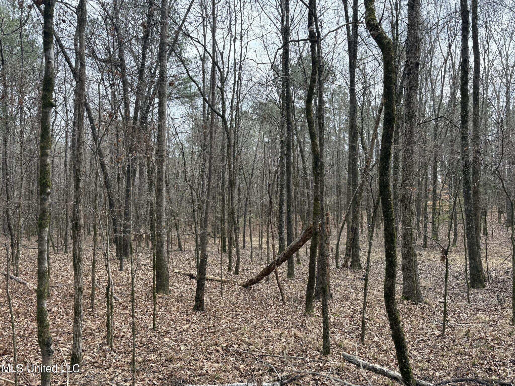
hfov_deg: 67.3
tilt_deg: +1.6
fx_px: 387
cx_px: 258
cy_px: 193
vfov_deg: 53.1
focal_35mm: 26
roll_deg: -0.3
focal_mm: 5.96
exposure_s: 1/591
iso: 64
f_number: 1.6
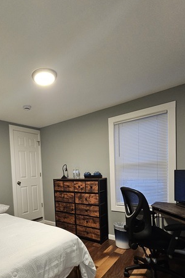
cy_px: 181
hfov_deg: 59.6
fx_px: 154
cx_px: 53
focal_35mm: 20
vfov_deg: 81.7
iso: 320
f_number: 2.2
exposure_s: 1/40
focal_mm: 2.2
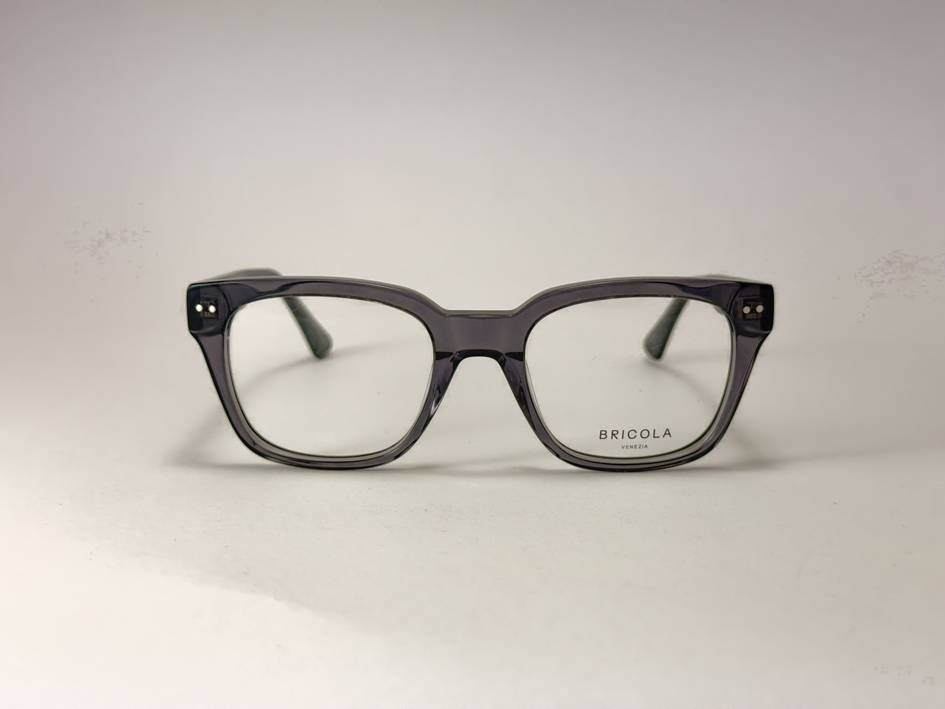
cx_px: 472
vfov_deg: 30.3
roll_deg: -0.3
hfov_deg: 39.7
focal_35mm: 48
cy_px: 354
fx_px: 1310
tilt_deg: -7.7
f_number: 1.78
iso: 64
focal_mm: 6.76
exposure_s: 1/100
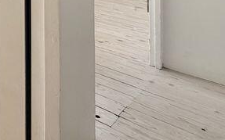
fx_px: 325
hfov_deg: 27.5
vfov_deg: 20.1
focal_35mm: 53
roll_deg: +0.7
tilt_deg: -1.4
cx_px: -106
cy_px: -84
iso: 50
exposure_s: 1/285
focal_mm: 2.22
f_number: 2.2
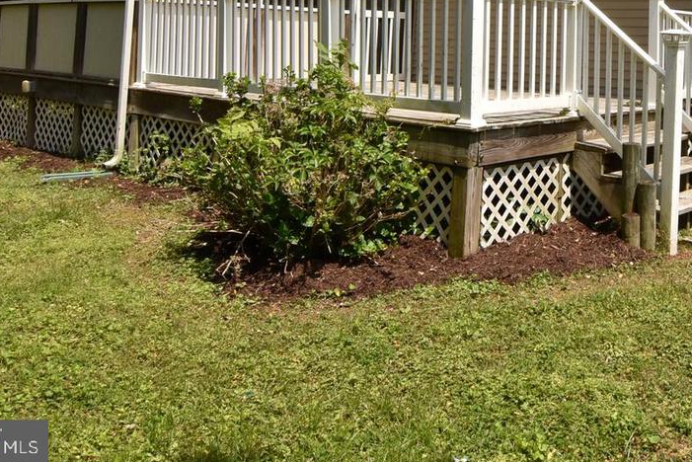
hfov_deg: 47.3
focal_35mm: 37
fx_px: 711
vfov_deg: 32.9
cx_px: 605
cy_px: -5
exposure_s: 1/1000
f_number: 16
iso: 800
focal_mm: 12
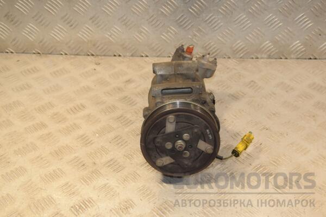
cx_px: 163
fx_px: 516
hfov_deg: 35.1
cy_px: 108
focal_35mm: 57
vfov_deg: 23.8
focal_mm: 38
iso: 800
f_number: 6.3
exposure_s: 1/200
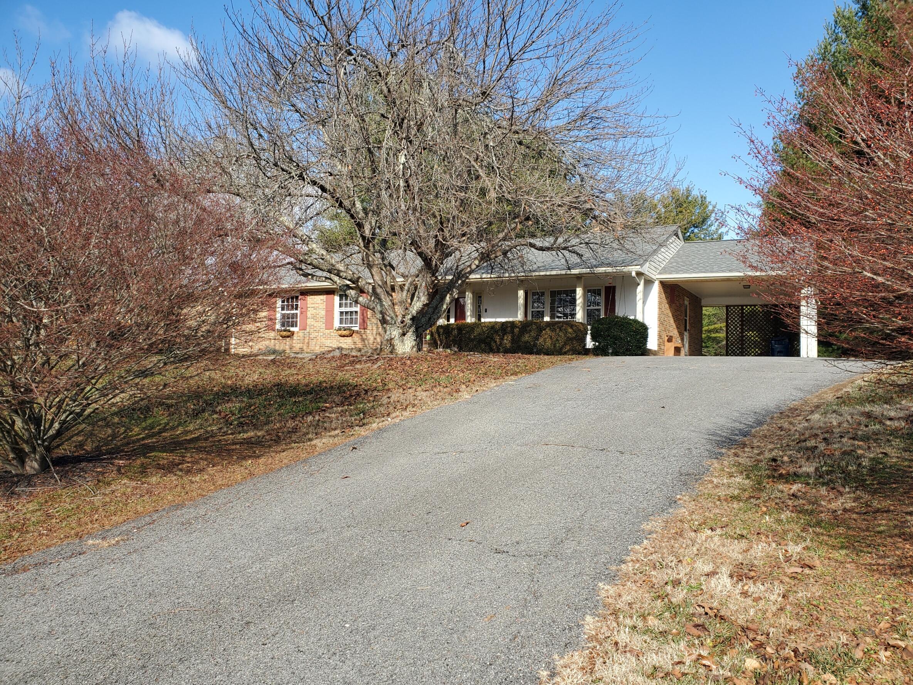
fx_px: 686
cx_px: 456
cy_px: 342
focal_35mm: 26
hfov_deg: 67.3
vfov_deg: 53.1
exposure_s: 1/833
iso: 50
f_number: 2.4
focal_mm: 4.3
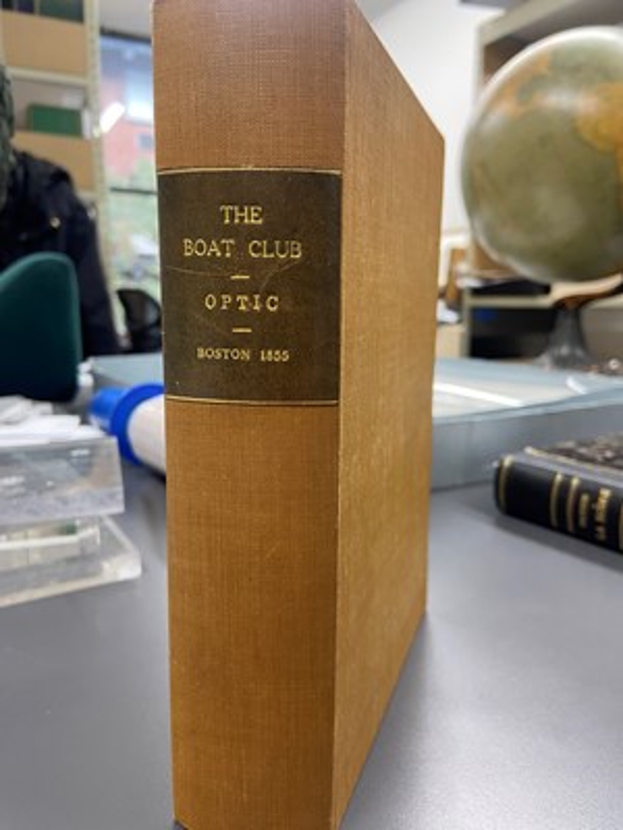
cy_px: 415
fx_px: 624
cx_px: 312
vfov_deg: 67.3
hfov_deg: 53.1
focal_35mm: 26
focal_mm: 4.25
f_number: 1.8
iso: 125
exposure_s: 1/60
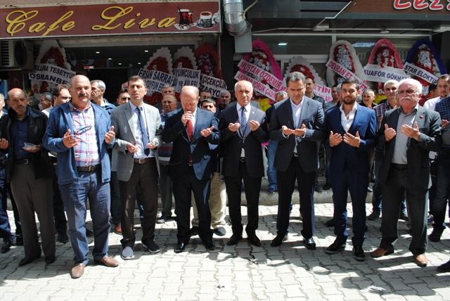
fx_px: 338
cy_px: 150
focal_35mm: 27
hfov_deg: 67.3
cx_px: 225
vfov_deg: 48.0
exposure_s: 1/160
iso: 100
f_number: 6.3
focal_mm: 18
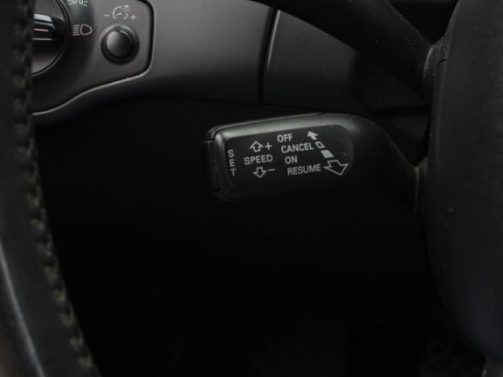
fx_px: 988
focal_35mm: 68
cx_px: 295
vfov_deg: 21.6
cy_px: 168
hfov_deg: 28.5
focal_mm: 9.8
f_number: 3.5
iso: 100
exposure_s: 1/50
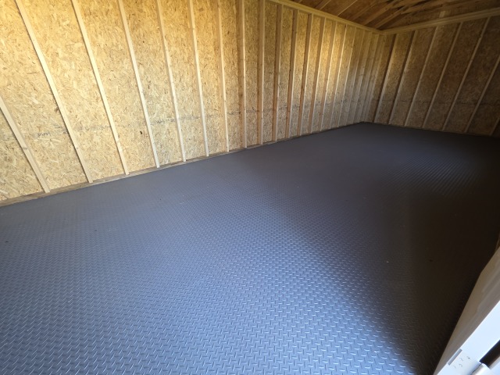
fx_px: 188
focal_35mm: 13
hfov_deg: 106.2
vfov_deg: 89.9
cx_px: 250
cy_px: 188
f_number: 1.9
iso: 160
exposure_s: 1/60
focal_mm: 2.2
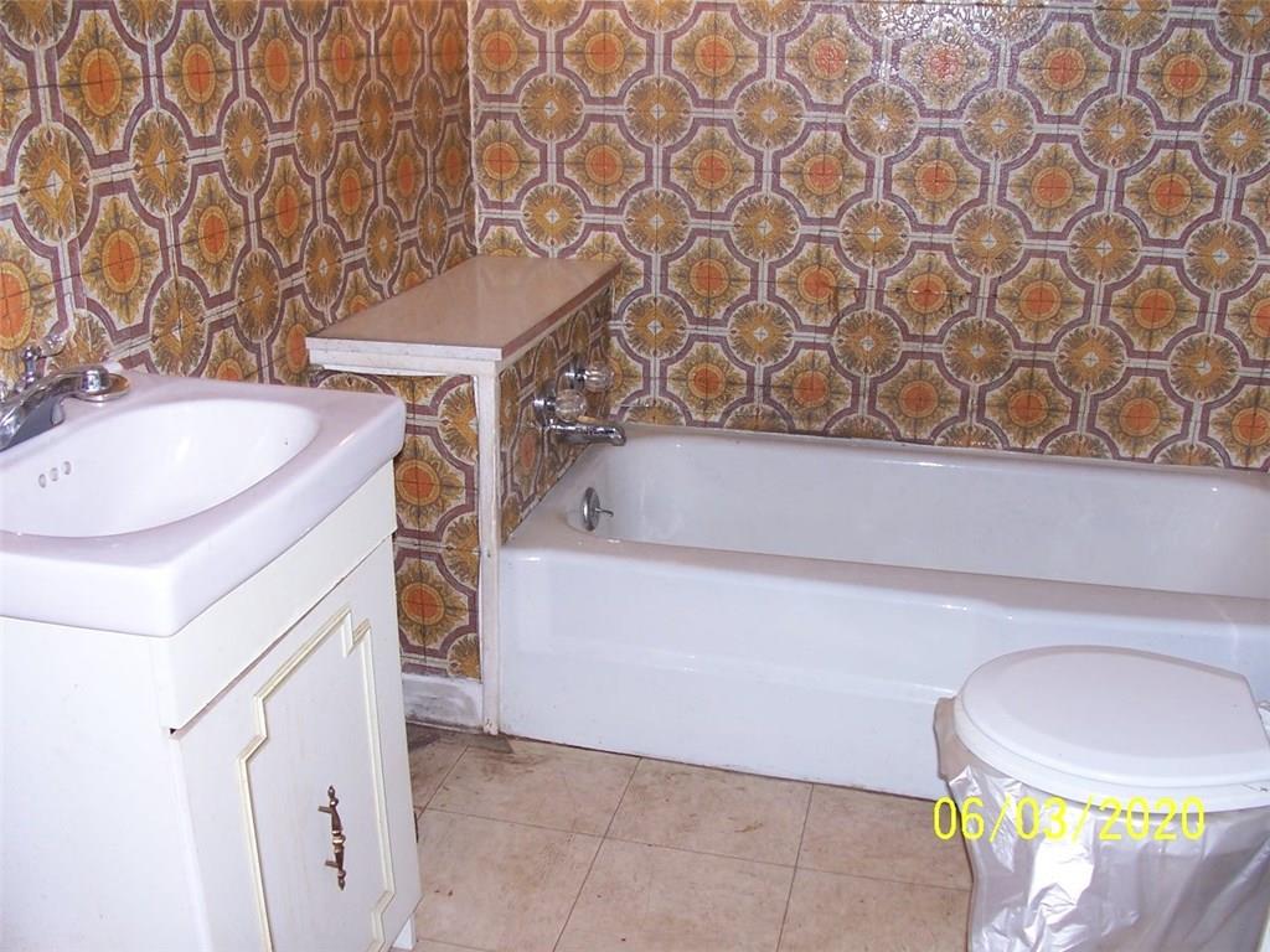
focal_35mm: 35
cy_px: 476
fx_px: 1284
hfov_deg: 52.6
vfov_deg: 40.7
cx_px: 635
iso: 80
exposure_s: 1/60
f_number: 2.8
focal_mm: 6
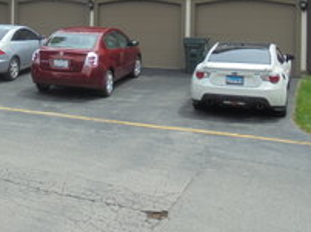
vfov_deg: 25.4
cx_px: 28
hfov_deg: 33.1
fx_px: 494
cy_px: 9
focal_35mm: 55
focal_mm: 4.6
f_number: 3.5
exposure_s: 1/500
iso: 100
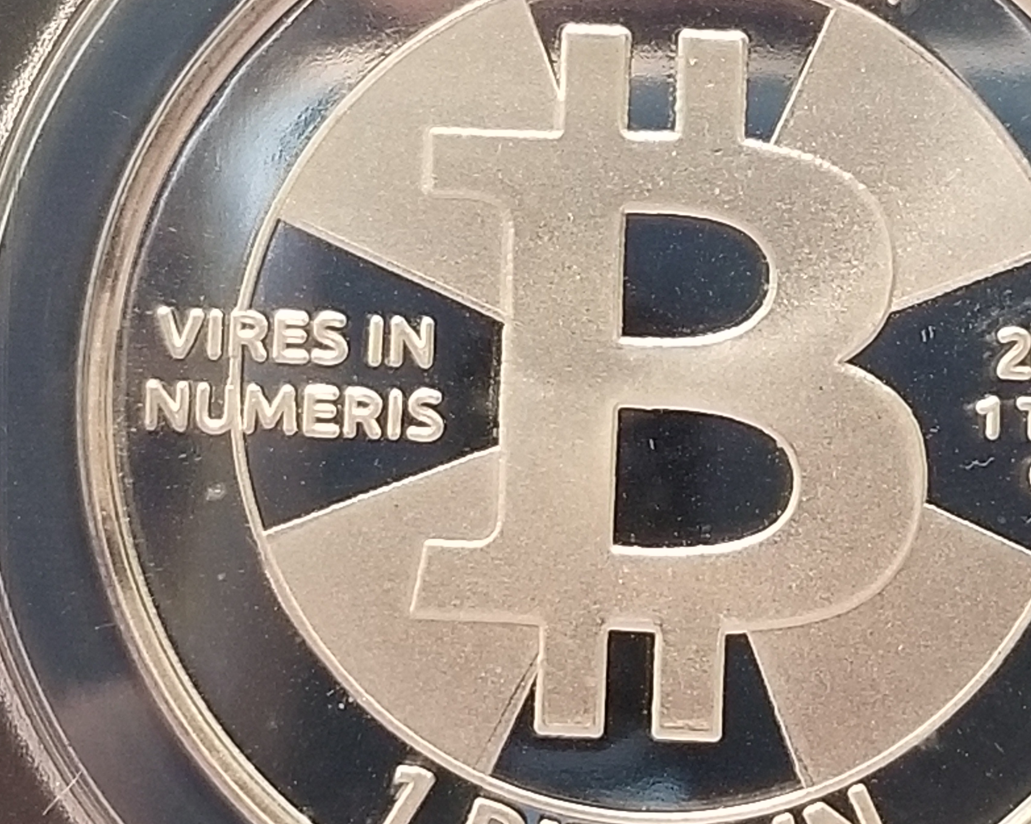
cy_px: 397
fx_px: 1312
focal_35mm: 43
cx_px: 634
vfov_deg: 34.9
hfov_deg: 42.6
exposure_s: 1/24
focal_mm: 4.25
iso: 200
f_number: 1.7
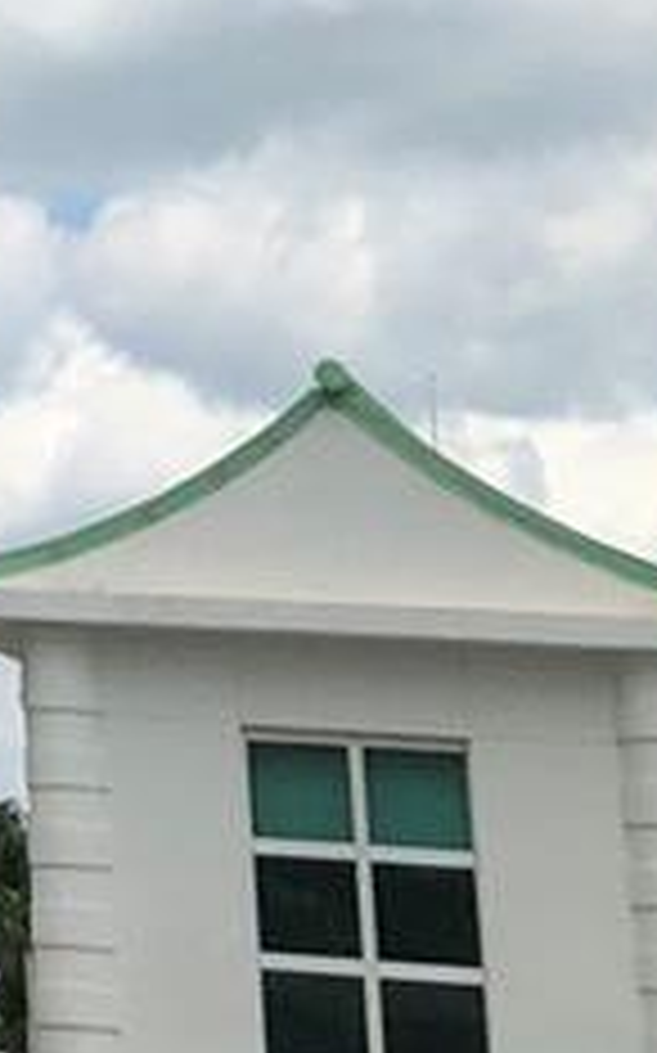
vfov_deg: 11.9
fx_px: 4360
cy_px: -1233
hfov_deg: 7.9
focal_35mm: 152
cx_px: -994
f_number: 1.8
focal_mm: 4
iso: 20
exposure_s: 1/4049
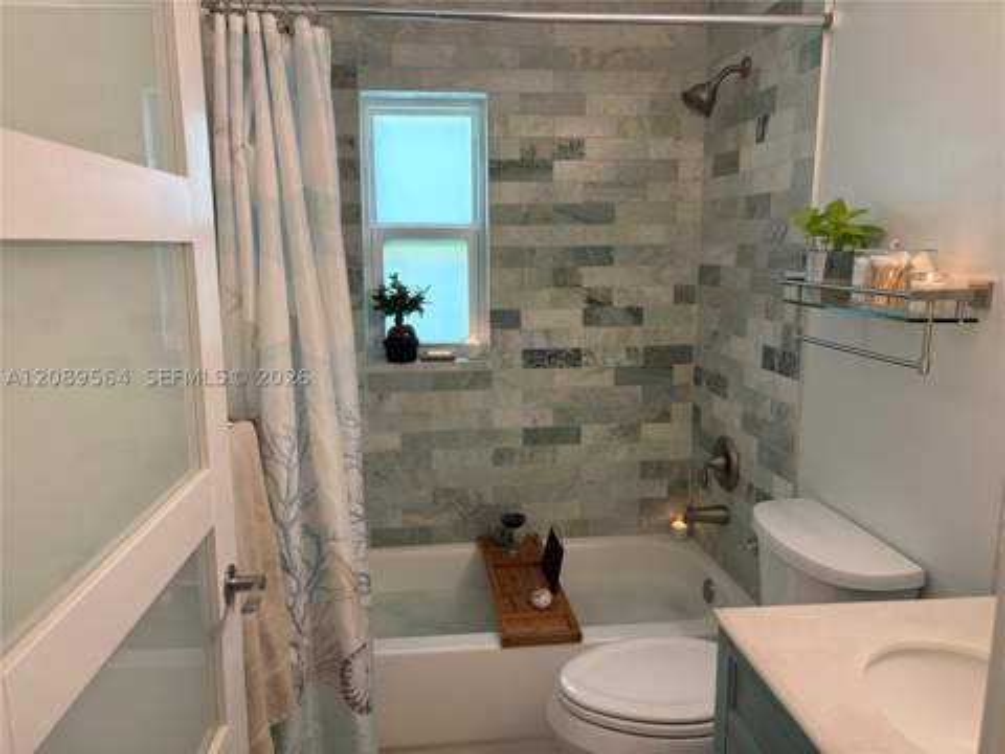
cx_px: 502
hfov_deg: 67.3
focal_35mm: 26
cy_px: 377
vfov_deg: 53.1
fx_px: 755
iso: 160
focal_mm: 5.96
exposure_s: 1/120
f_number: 1.6
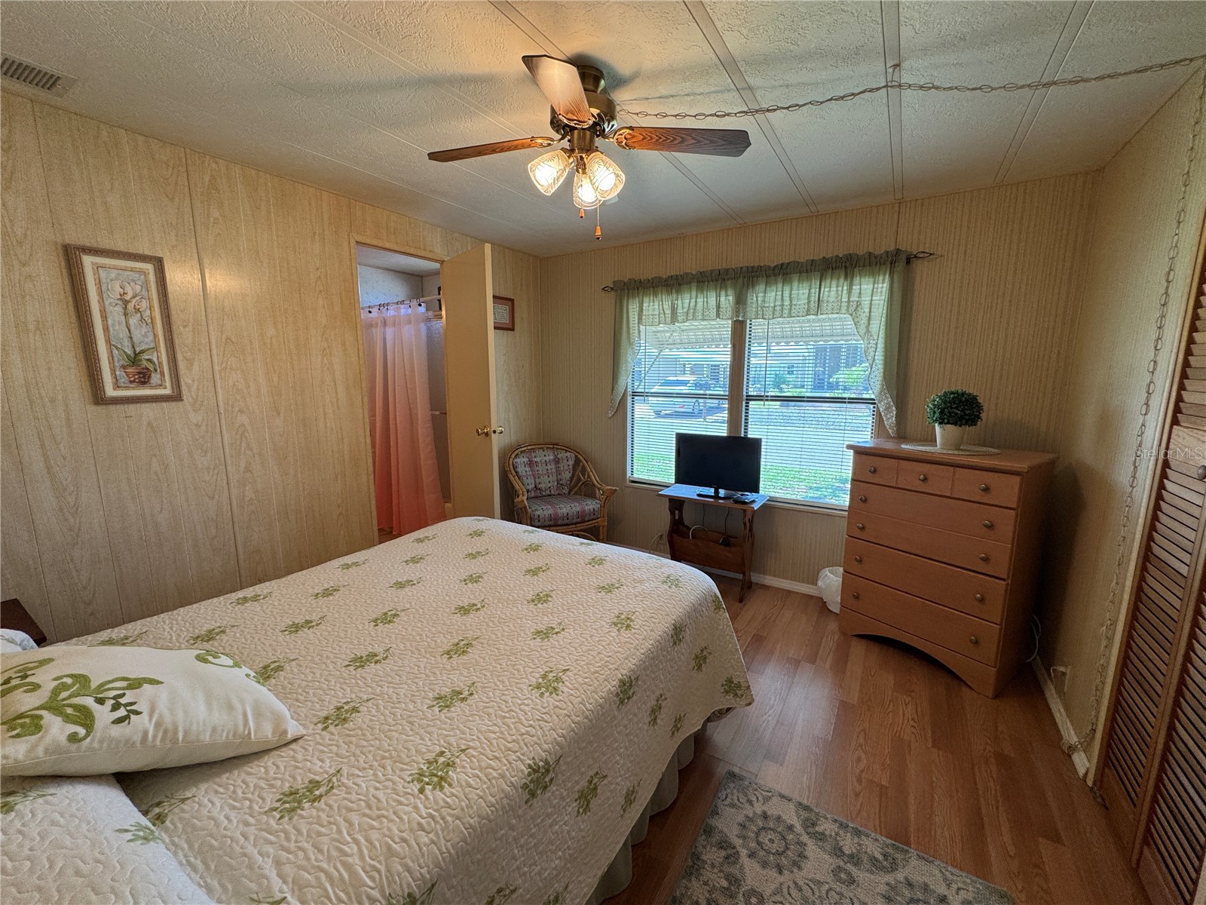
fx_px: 488
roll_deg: -0.4
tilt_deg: -9.9
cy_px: 452
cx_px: 603
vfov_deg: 85.7
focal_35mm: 14
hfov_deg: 102.1
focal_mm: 2.22
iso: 100
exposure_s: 1/120
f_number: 2.2
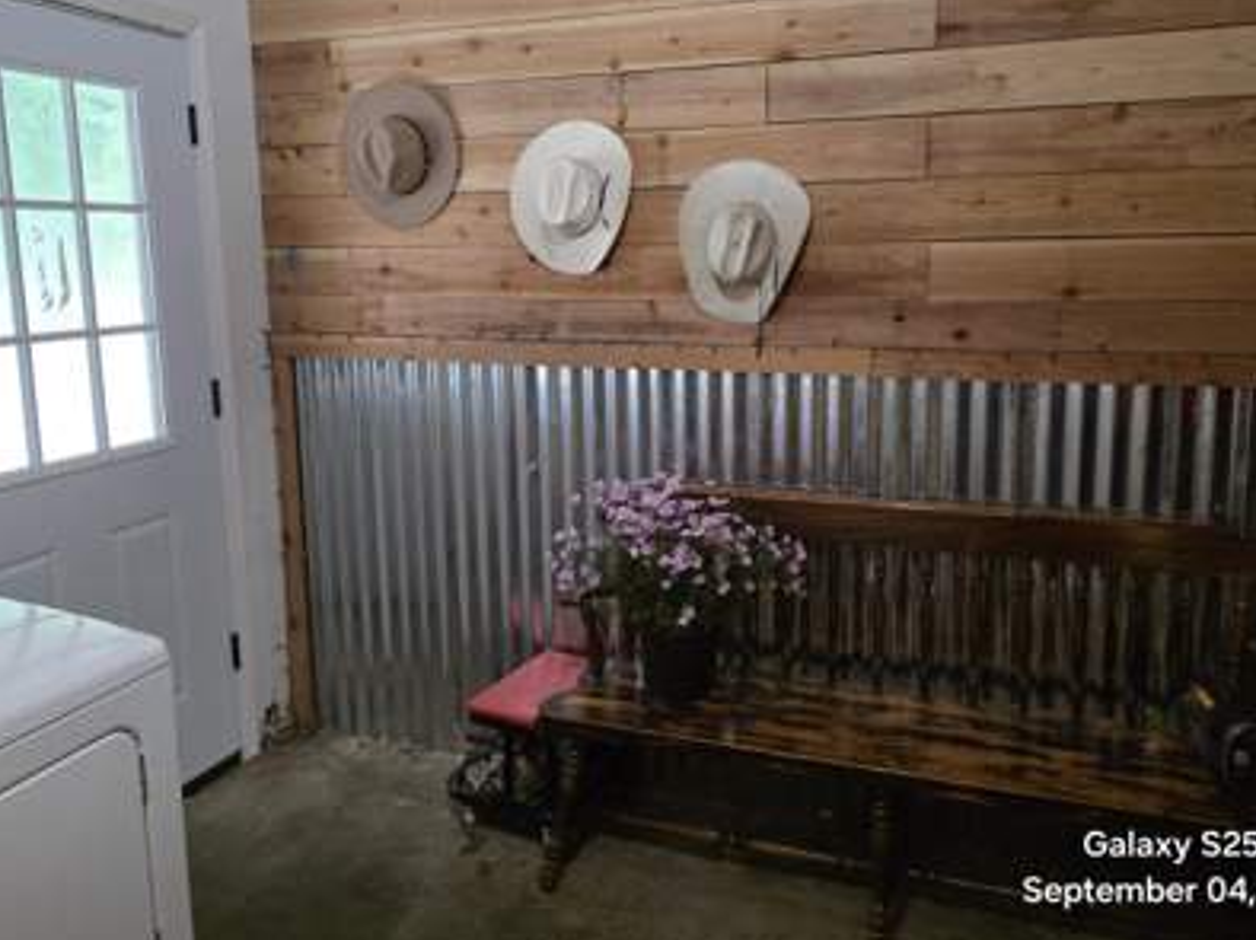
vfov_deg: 49.6
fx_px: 1015
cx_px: 654
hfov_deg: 63.5
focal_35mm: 28
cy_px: 409
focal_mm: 6.3
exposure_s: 1/120
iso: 2000
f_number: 1.7
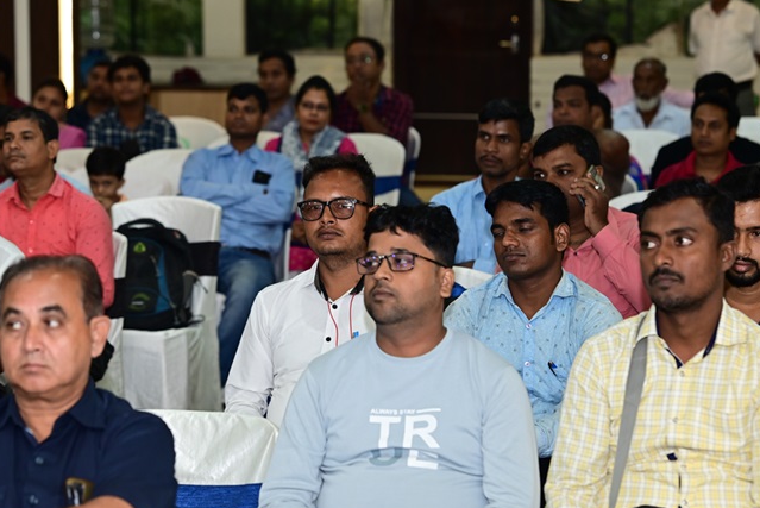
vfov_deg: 12.3
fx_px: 2366
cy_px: 230
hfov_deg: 18.2
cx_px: 296
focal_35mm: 112
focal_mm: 85
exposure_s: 1/200
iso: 800
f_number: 3.5
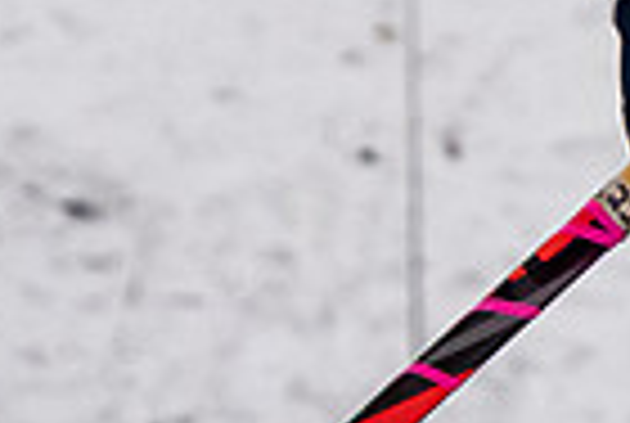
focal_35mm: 2000
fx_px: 35074
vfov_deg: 0.7
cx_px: 924
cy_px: -939
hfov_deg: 1.0
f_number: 3.5
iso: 2000
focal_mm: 195
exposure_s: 1/800
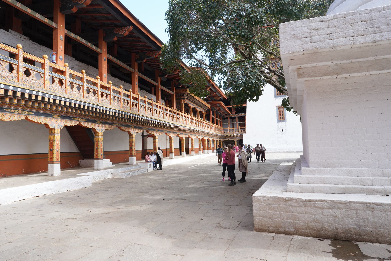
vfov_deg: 53.1
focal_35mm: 24
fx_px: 261
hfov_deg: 73.7
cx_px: 196
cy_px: 130
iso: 800
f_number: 18
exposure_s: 1/100
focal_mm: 24
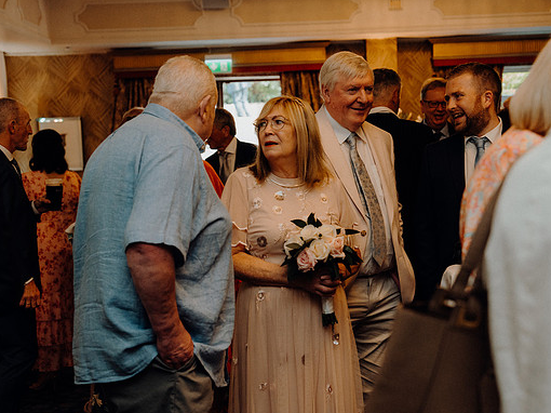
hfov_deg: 33.2
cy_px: 206
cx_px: 299
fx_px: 923
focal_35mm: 58
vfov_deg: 25.2
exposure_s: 1/160
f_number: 3.5
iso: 2500
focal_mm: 53
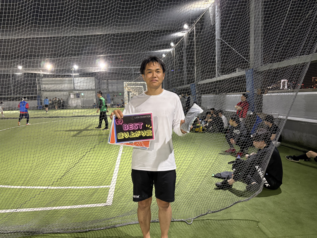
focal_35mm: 26
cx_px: 158
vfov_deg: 53.1
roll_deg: +2.3
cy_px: 119
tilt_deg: -5.0
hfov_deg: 67.3
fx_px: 238
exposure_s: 1/50
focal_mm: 5.96
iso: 320
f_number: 1.6
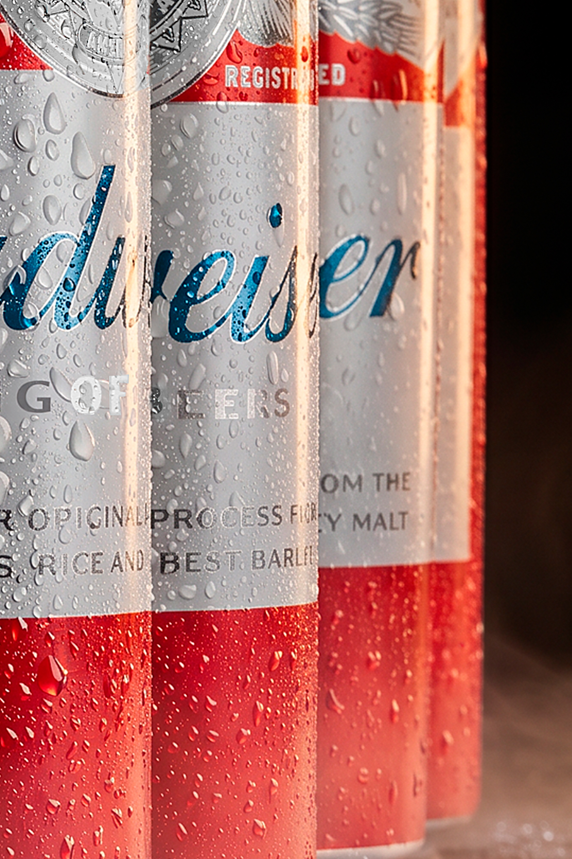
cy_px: 6
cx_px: -19
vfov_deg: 6.2
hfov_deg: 4.1
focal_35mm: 332
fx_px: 7923
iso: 100
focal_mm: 91
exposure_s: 1/200
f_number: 16
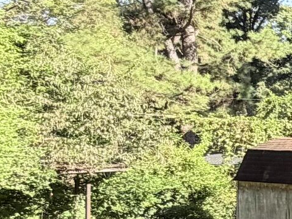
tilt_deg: -0.4
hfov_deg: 14.2
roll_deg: -1.1
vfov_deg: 16.2
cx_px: 709
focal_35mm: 91
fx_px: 767
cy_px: 140
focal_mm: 2.22
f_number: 2.2
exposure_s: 1/502
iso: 40
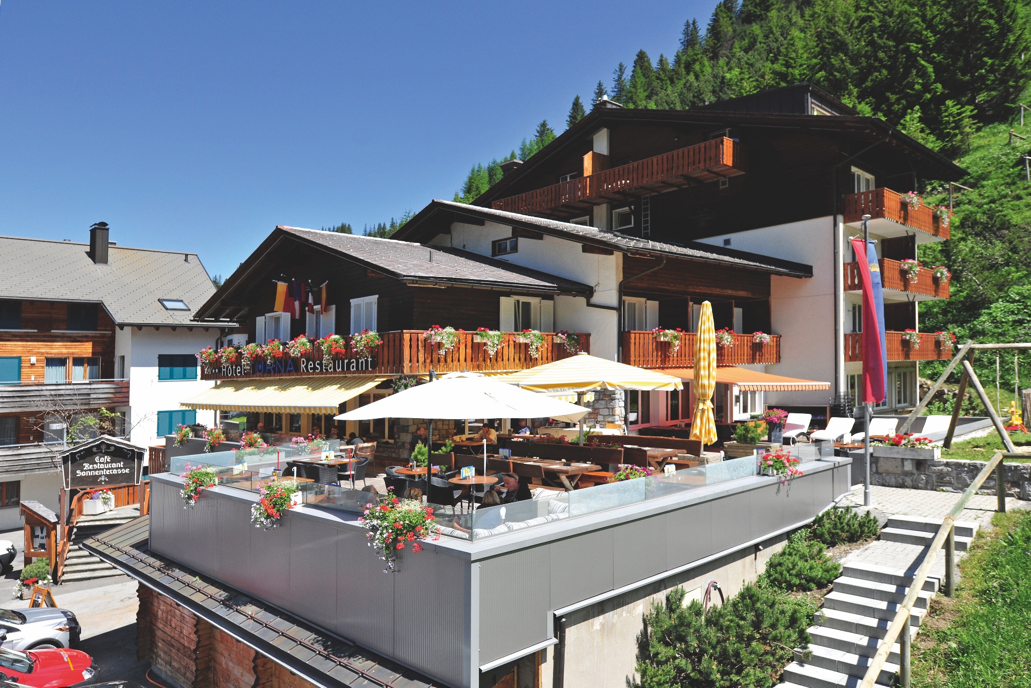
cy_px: 344
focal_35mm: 20
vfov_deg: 61.9
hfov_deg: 84.0
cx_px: 516
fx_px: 573
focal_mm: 20
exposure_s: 1/2000
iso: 400
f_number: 4.5
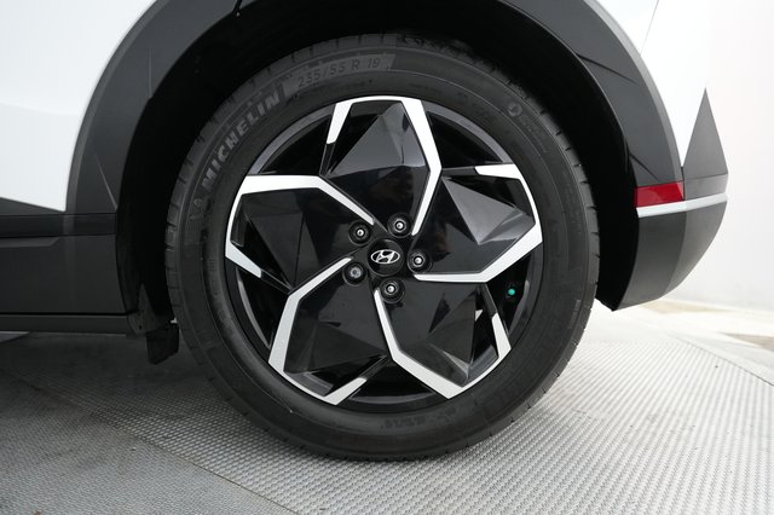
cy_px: 258
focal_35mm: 24
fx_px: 516
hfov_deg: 73.8
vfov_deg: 53.1
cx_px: 387
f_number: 2.8
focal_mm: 24
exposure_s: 1/160
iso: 3200
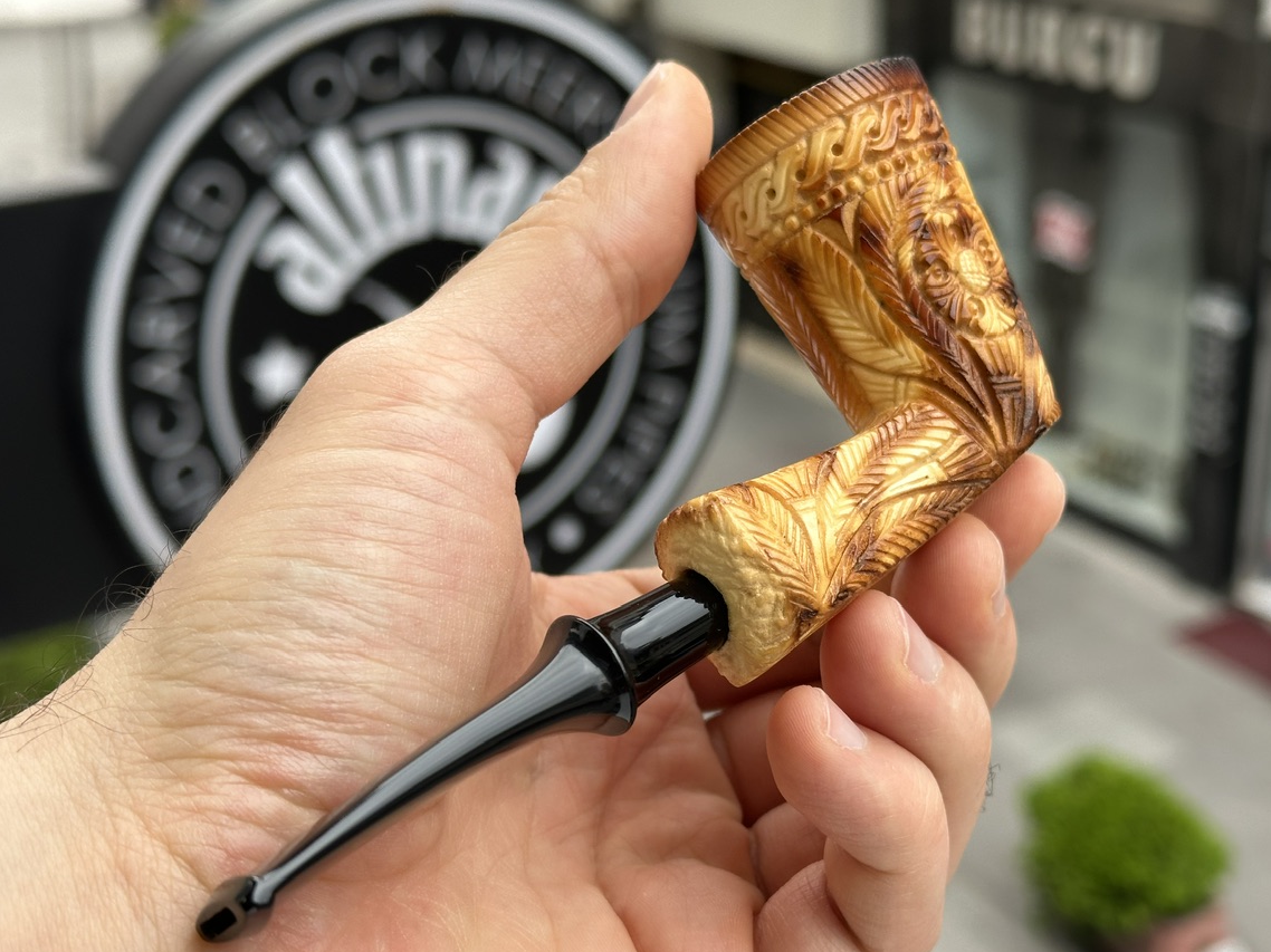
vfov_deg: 27.0
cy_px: 511
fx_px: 1982
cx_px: 678
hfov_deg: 35.5
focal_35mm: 54
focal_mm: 6.86
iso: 64
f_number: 1.78
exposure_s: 1/323
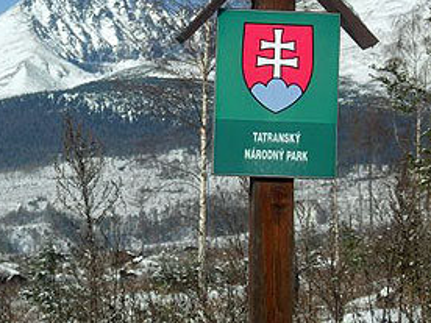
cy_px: 87
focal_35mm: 150
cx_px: 144
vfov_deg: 9.9
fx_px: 1868
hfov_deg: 13.1
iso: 64
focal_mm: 19.1
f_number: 7.3
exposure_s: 1/406
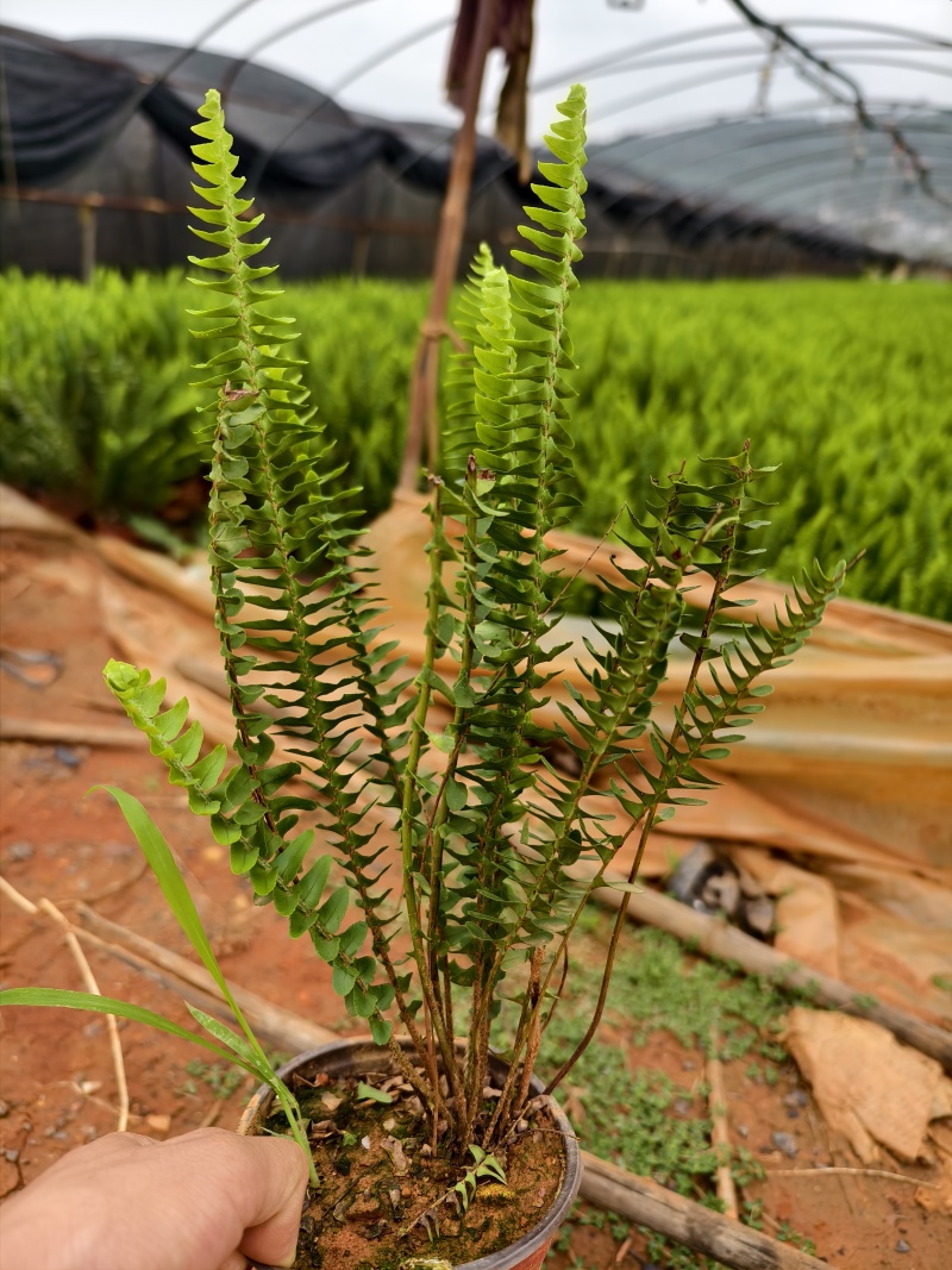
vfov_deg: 73.9
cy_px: 635
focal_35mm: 23
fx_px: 844
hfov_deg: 58.9
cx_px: 476
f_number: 1.75
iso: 50
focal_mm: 8.67
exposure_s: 1/755
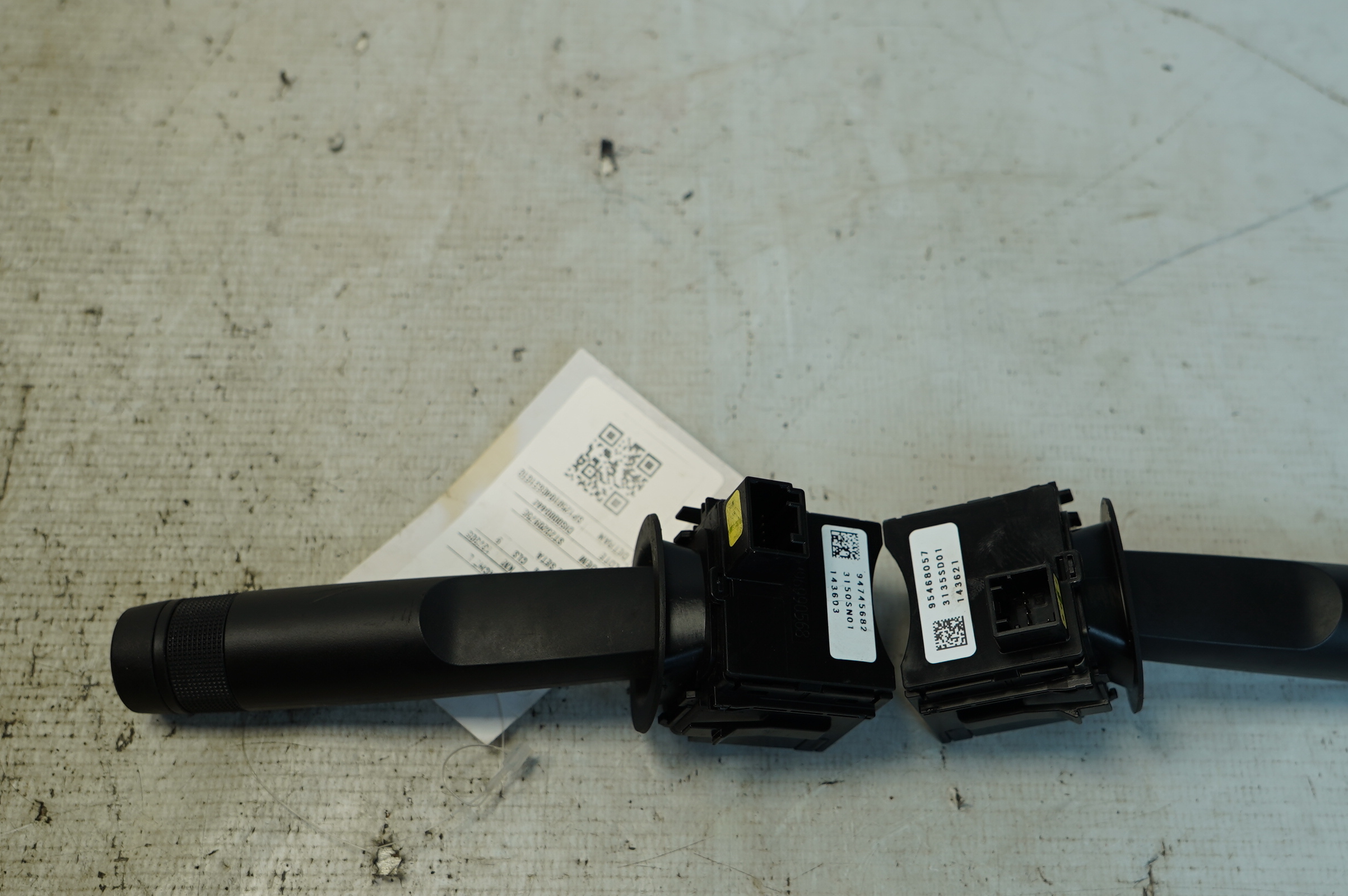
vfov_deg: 29.7
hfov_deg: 43.4
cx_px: 810
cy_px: 544
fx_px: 1684
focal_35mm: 45
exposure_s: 1/60
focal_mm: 24
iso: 125
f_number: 4
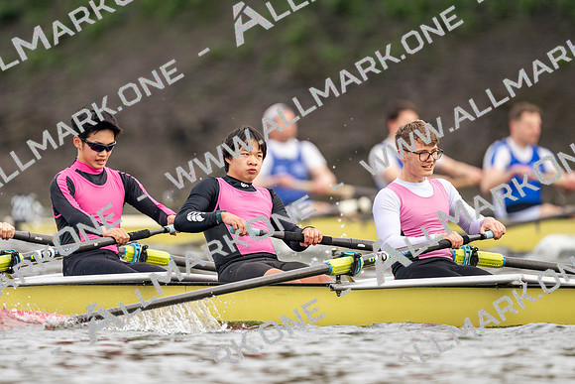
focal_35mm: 900
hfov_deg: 2.3
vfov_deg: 1.5
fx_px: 14378
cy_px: 192
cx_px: 288
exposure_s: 1/1600
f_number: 4
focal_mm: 600
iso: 400
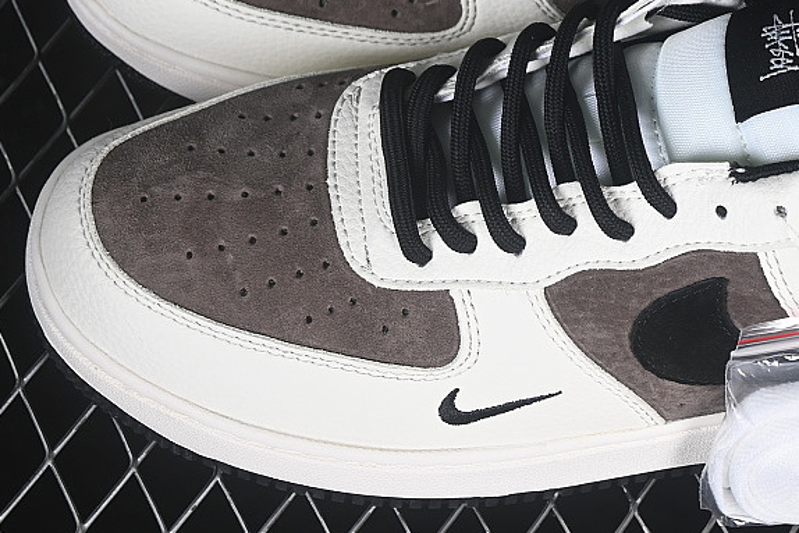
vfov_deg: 9.7
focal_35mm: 141
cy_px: 128
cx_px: 638
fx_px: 3130
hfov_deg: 14.5
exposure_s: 1/80
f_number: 7.1
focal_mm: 50
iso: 160
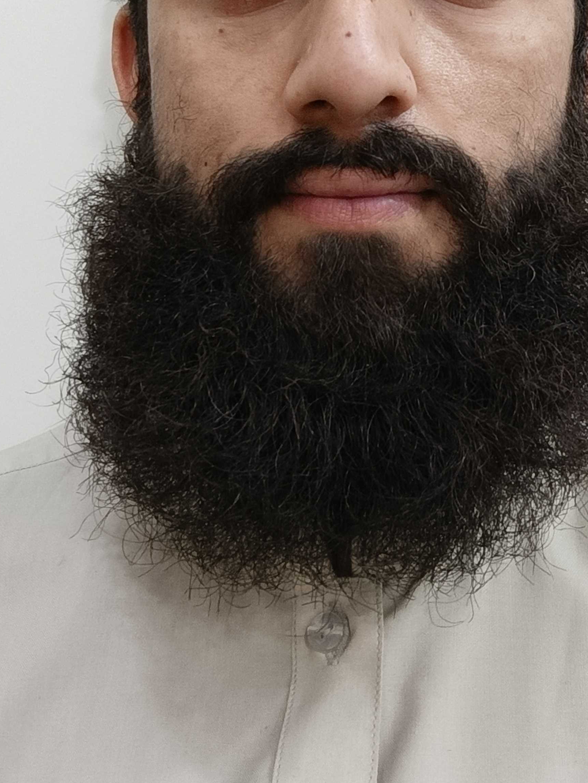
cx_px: 420
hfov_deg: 29.9
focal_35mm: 48
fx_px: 1087
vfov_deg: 37.5
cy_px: 107
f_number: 2.4
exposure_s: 1/25
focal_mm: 3.27
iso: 200
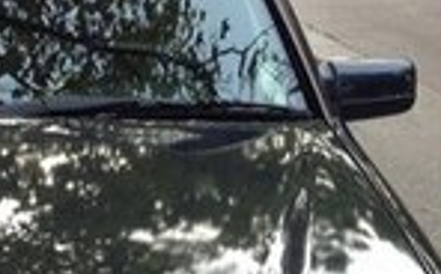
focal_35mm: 156
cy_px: 398
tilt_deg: -18.7
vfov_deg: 8.2
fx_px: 1872
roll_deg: -1.4
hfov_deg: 13.2
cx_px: -51
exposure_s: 1/60
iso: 50
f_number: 2.4
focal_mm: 4.12
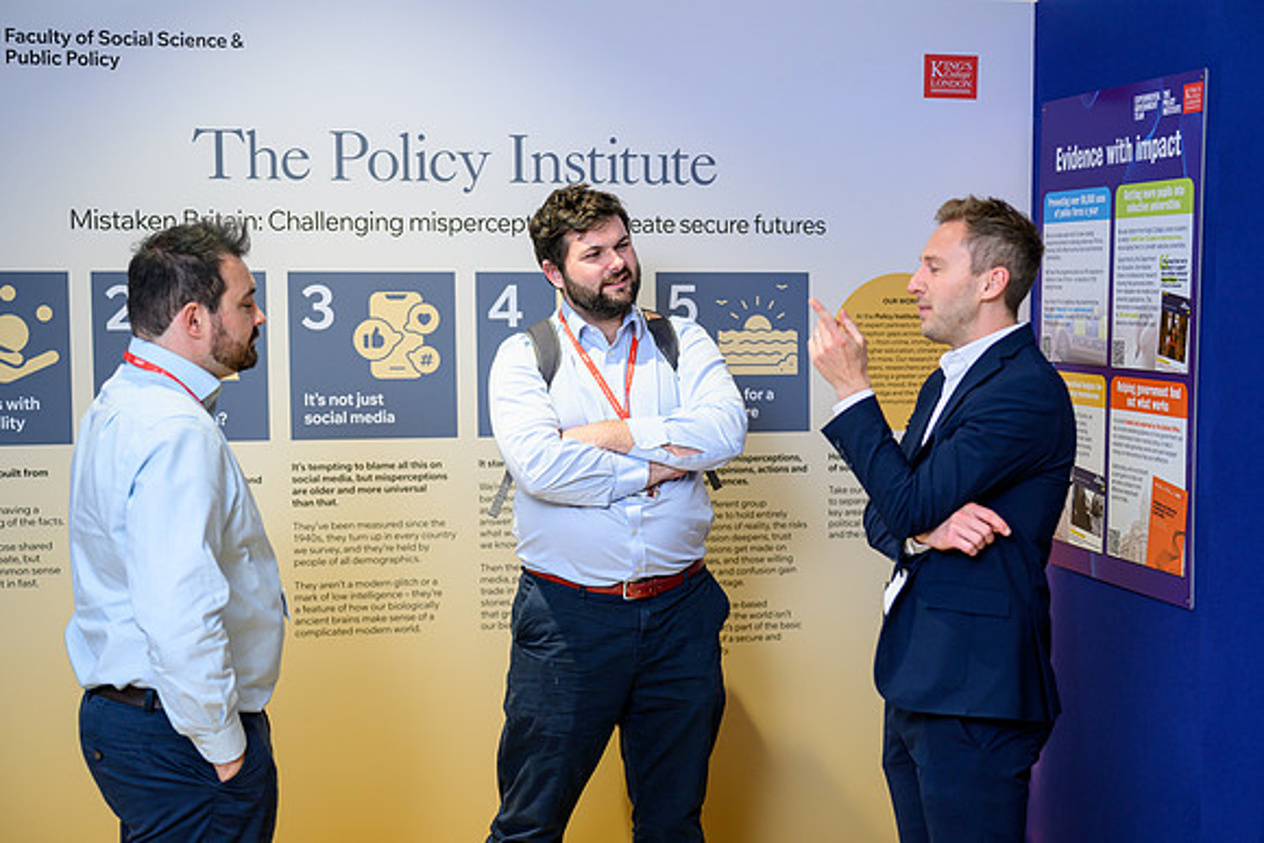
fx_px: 1815
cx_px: 632
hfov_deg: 38.4
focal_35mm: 52
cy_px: 422
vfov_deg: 26.2
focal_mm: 50
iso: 320
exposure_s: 1/200
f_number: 2.2
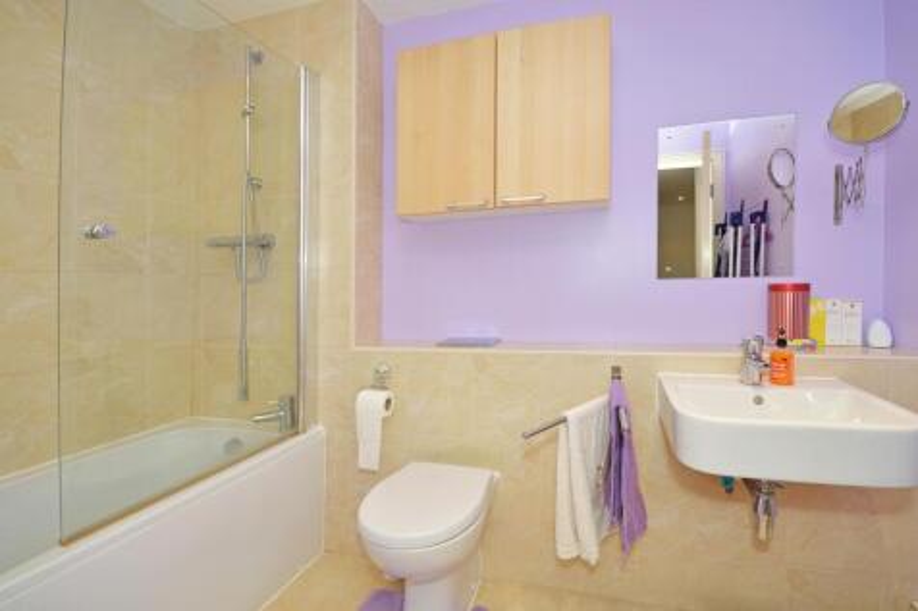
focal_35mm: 15
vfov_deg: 77.3
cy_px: 306
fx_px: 382
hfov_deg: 100.4
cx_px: 459
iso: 250
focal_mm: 10
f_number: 7.1
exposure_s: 1/50
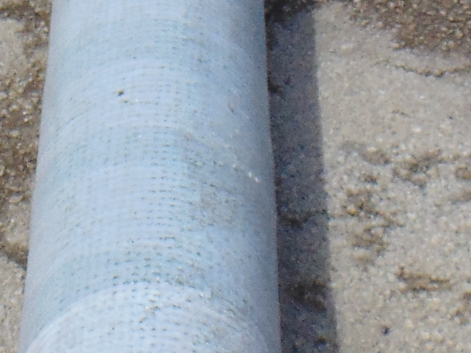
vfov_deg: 10.0
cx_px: 121
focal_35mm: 148
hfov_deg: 13.3
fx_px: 2014
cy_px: 31
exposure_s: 1/320
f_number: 7.7
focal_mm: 4.5
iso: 80
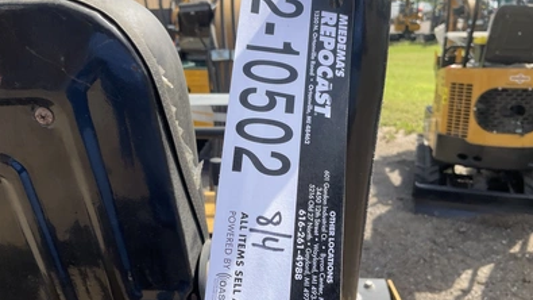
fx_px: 452
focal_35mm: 32
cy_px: 149
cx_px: 264
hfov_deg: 61.0
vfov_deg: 36.7
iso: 25
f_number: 1.8
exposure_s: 1/855
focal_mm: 3
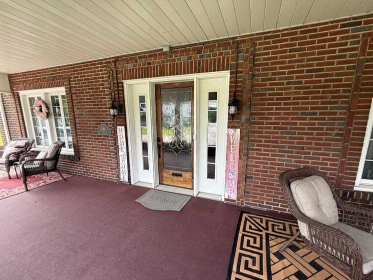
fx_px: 162
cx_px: 198
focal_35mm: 15
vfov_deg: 81.6
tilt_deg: -10.3
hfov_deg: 98.1
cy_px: 148
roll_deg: -0.2
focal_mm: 2.22
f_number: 2.2
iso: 50
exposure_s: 1/165
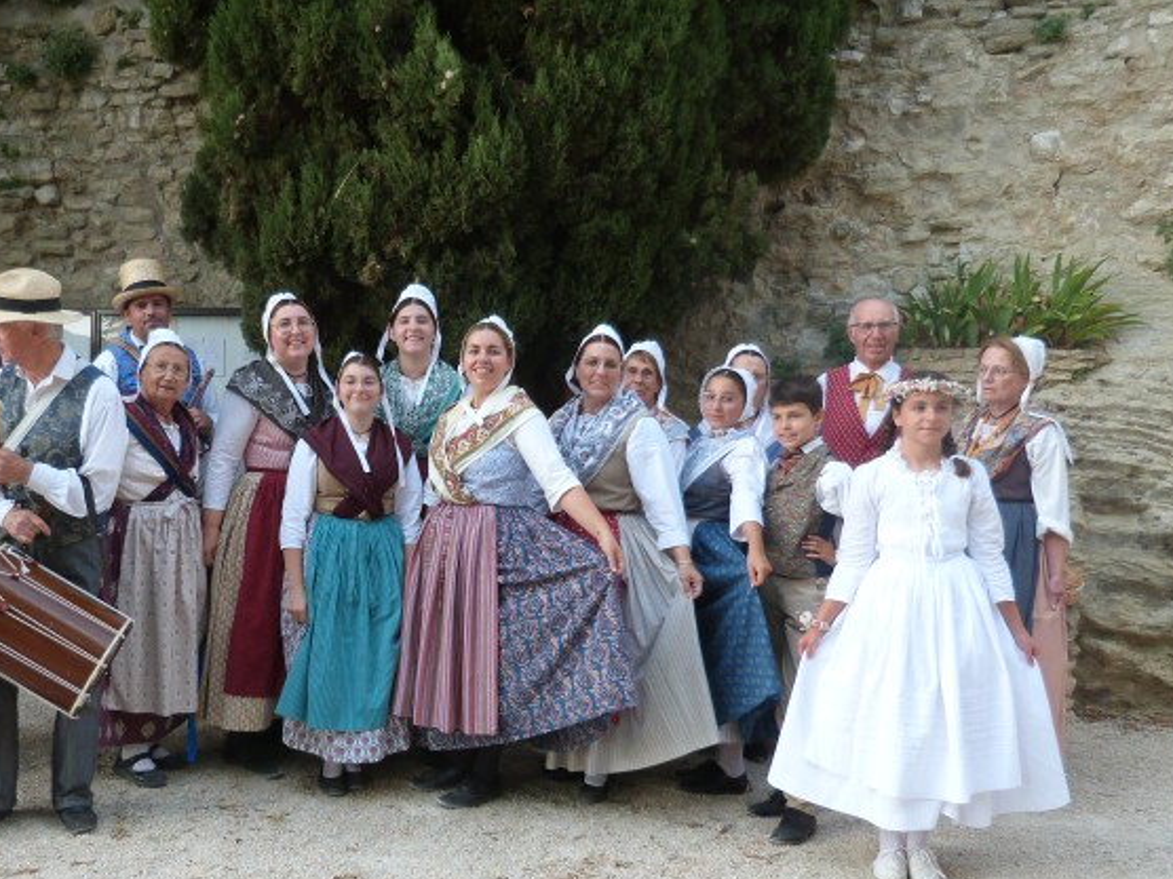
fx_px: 1220
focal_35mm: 36
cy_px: 476
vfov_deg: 39.6
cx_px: 386
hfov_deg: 50.4
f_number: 2.8
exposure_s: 1/60
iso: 100
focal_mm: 4.5
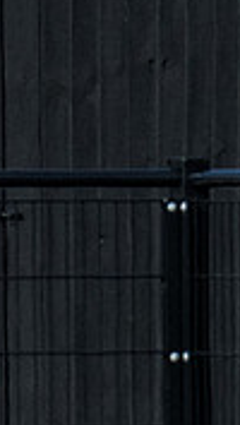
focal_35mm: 3963
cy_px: 173
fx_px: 44686
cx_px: 363
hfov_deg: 0.3
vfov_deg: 0.5
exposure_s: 1/4000
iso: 200
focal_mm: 280
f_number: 4
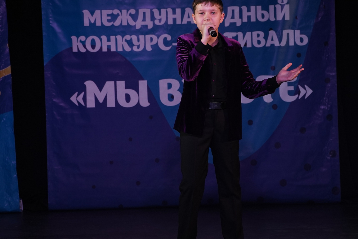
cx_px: 215
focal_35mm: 244
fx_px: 2426
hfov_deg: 8.4
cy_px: 115
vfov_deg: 5.6
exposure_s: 1/250
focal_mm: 163
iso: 1600
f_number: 5.6
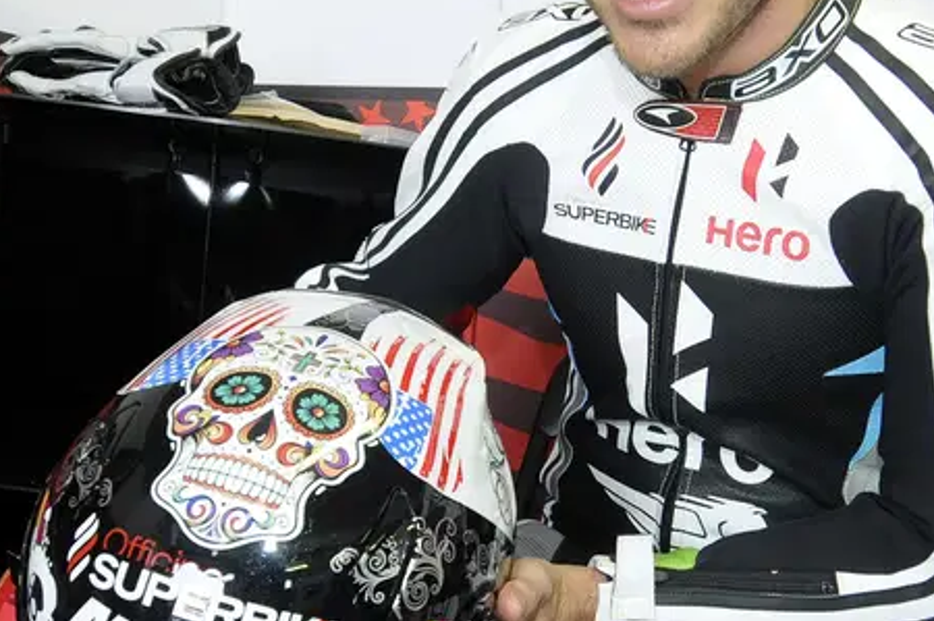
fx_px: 1244
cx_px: 594
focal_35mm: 48
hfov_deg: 40.8
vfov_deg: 28.0
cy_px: 340
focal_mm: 12
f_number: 5
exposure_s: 1/100
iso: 800
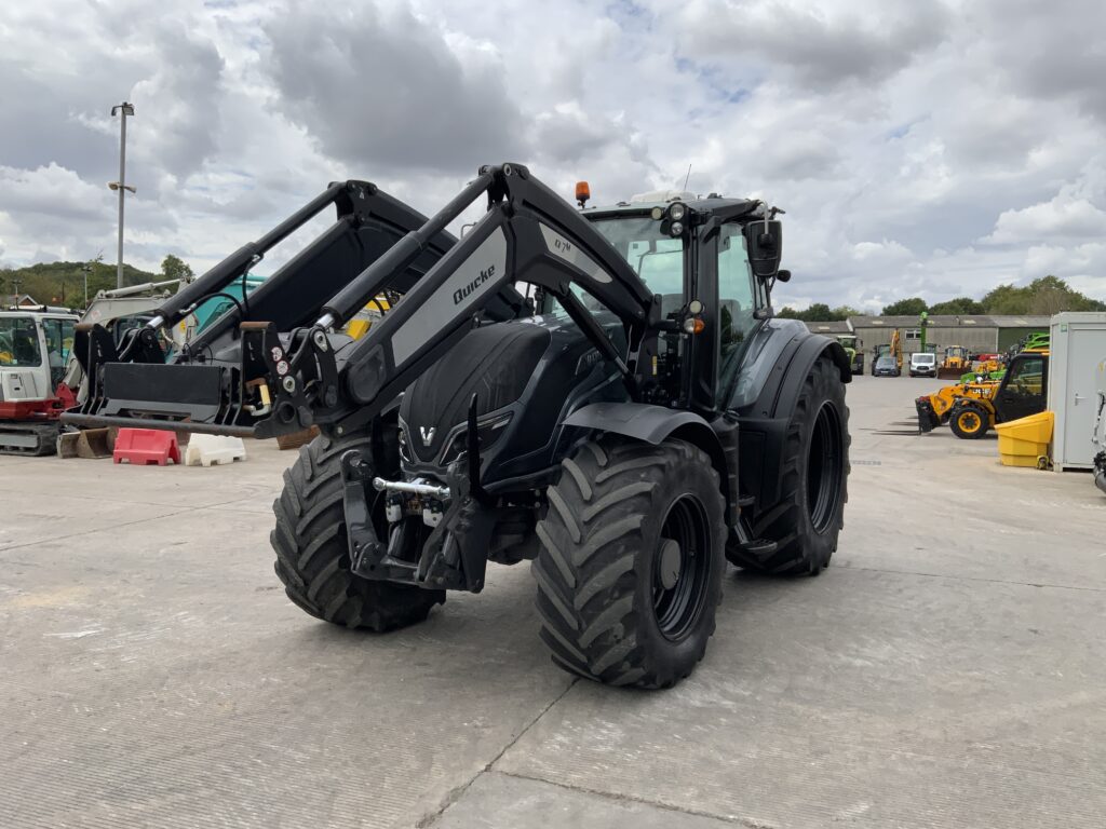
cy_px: 414
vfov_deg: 48.2
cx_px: 553
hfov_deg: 61.7
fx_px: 927
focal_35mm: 29
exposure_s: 1/2058
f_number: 1.8
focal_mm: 3
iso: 16
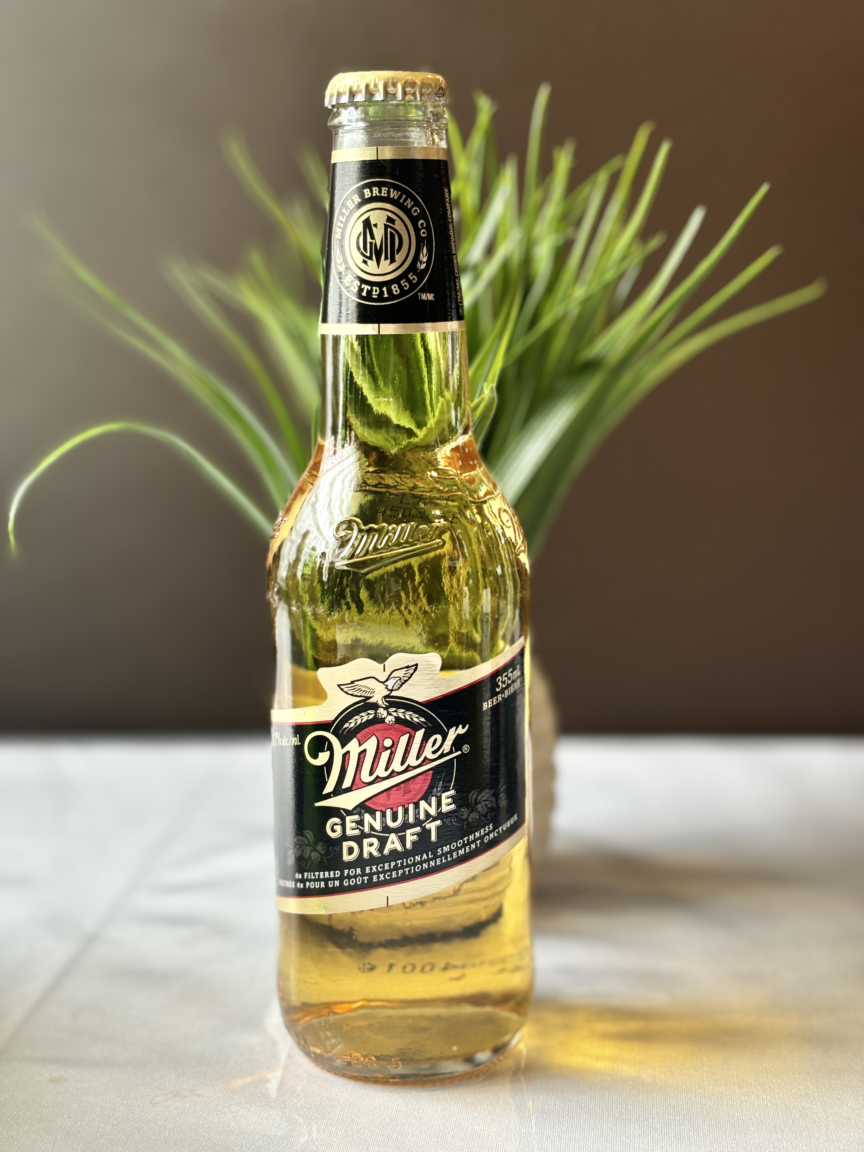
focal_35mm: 52
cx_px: 432
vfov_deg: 36.8
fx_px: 1731
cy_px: 576
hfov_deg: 28.0
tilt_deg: -10.5
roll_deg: +0.8
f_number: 1.6
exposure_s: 1/60
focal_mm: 5.96
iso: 80
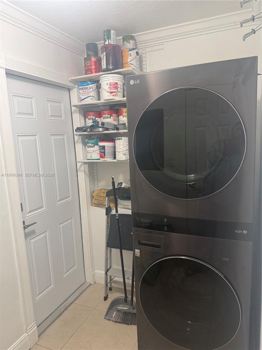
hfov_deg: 56.8
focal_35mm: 24
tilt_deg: -8.1
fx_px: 242
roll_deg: +2.2
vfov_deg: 71.6
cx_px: 131
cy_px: 175
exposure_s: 1/60
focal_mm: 6.76
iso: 200
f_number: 1.78
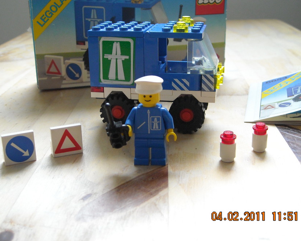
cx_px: 149
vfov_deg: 29.1
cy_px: 119
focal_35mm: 52
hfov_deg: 36.0
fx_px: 463
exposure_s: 1/60
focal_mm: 7.92
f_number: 3.2
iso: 282
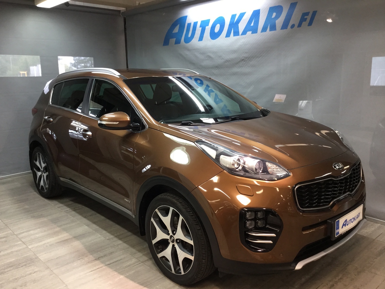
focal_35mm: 31
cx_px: 192
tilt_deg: -11.3
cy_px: 144
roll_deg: +2.3
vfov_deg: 45.4
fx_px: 345
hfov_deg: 58.4
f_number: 2.4
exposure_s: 1/33
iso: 100
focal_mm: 3.3
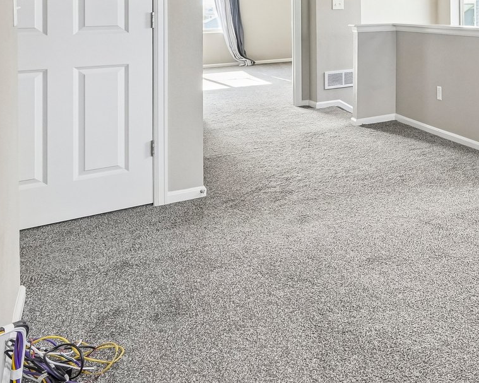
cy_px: 2
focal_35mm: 38
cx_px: 596
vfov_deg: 35.5
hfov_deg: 35.6
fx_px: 539
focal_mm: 10
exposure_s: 1/13
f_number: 8
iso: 800
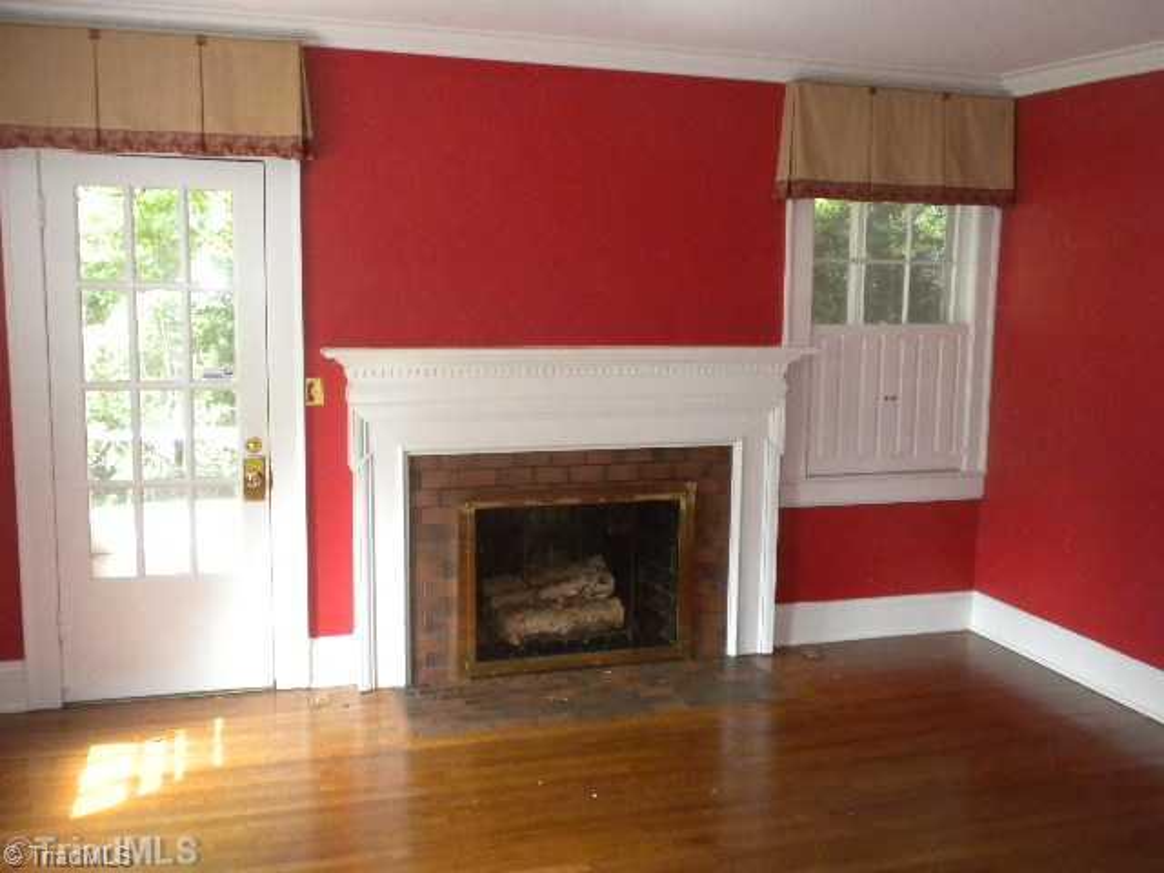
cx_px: 582
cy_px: 436
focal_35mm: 37
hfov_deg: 50.1
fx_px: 1244
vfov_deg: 38.7
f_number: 3.5
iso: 400
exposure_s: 1/65.7
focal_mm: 6.6
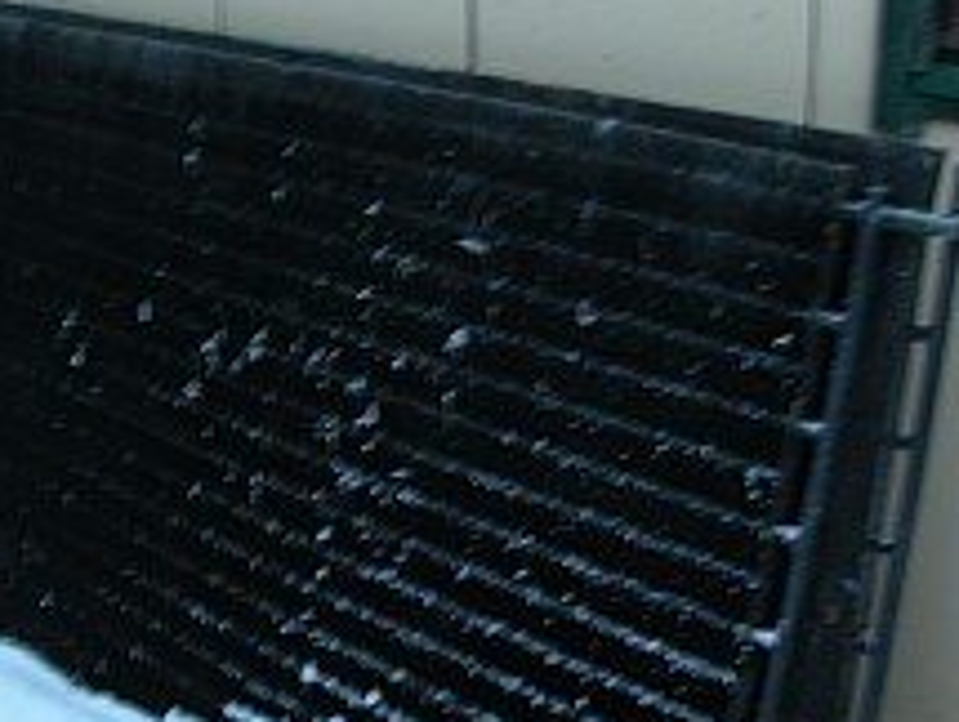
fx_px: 1804
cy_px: 432
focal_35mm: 65
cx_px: 281
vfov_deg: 22.6
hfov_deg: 29.5
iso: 100
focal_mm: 8.9
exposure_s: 1/6
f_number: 2.8
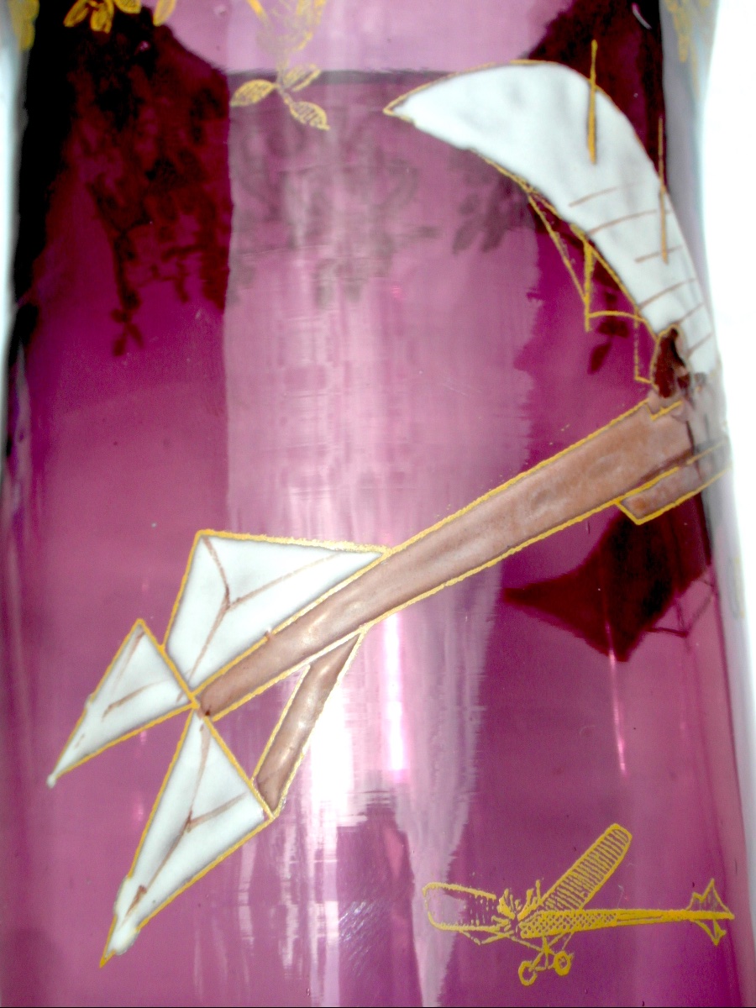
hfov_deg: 27.5
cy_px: 504
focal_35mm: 53
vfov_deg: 36.2
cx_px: 378
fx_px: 1543
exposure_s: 1/250
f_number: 6
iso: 80
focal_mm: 8.7
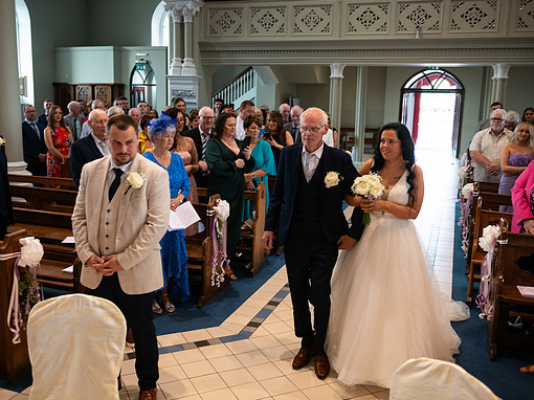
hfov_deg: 52.6
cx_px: 249
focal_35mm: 35
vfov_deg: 40.7
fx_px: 540
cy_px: 198
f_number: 3.5
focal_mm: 32
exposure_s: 1/160
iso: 800
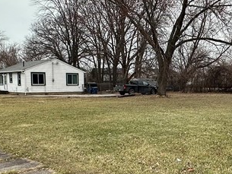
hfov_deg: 39.4
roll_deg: -0.3
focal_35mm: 47
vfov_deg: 30.8
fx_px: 315
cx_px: 173
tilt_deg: -4.4
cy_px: 107
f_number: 2.2
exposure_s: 1/222
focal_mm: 2.22
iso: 40
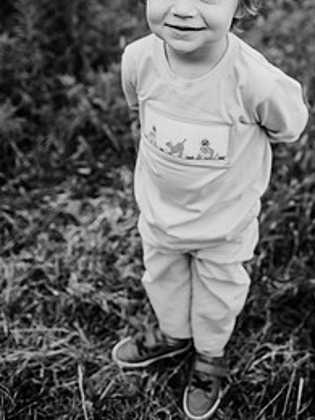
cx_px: 191
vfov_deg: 44.9
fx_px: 485
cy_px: 97
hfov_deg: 35.8
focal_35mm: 40
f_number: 2.2
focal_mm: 24
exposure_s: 1/800
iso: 125
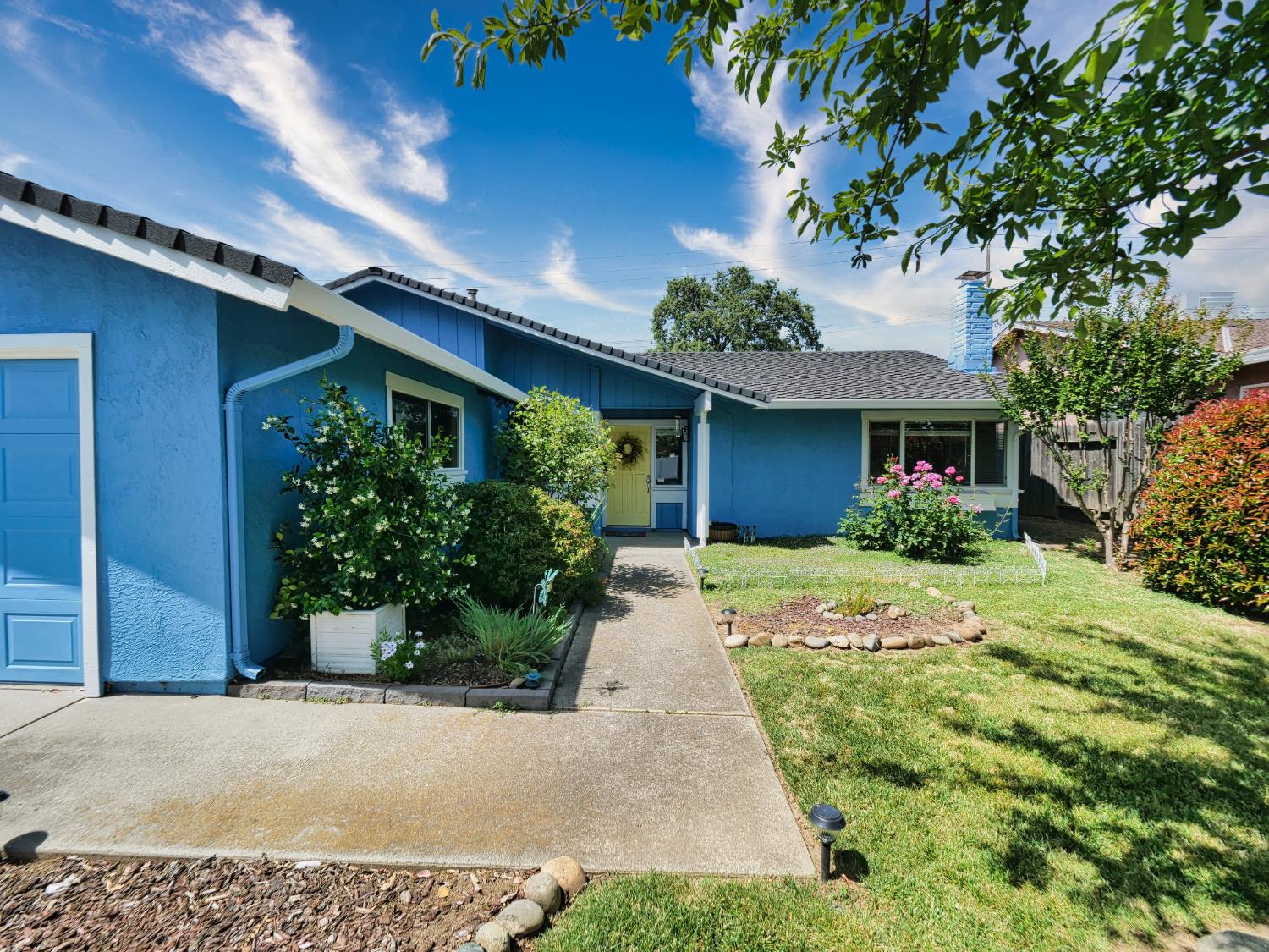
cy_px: 476
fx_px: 513
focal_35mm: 14
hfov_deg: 102.1
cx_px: 634
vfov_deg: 85.7
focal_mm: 7
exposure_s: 1/640
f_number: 5
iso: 100
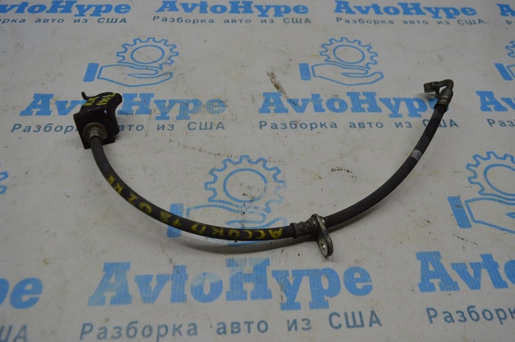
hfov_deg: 62.0
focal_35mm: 30
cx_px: 258
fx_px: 429
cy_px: 171
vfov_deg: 43.5
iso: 400
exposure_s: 1/100
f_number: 5
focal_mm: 20
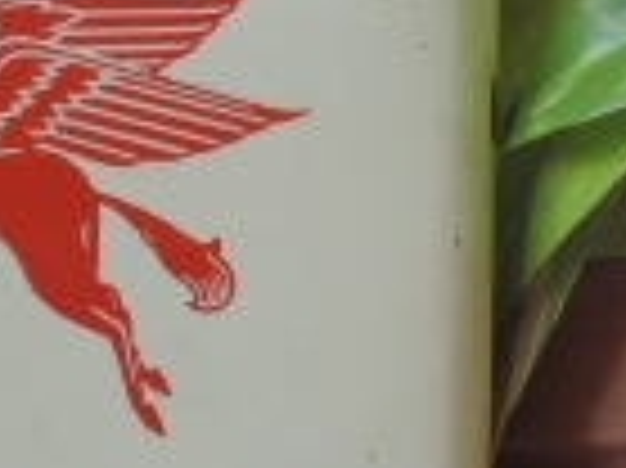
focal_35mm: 151
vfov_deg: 9.8
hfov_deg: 12.9
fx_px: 2728
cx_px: 14
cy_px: 252
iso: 250
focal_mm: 6.2
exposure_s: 1/50
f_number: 3.3
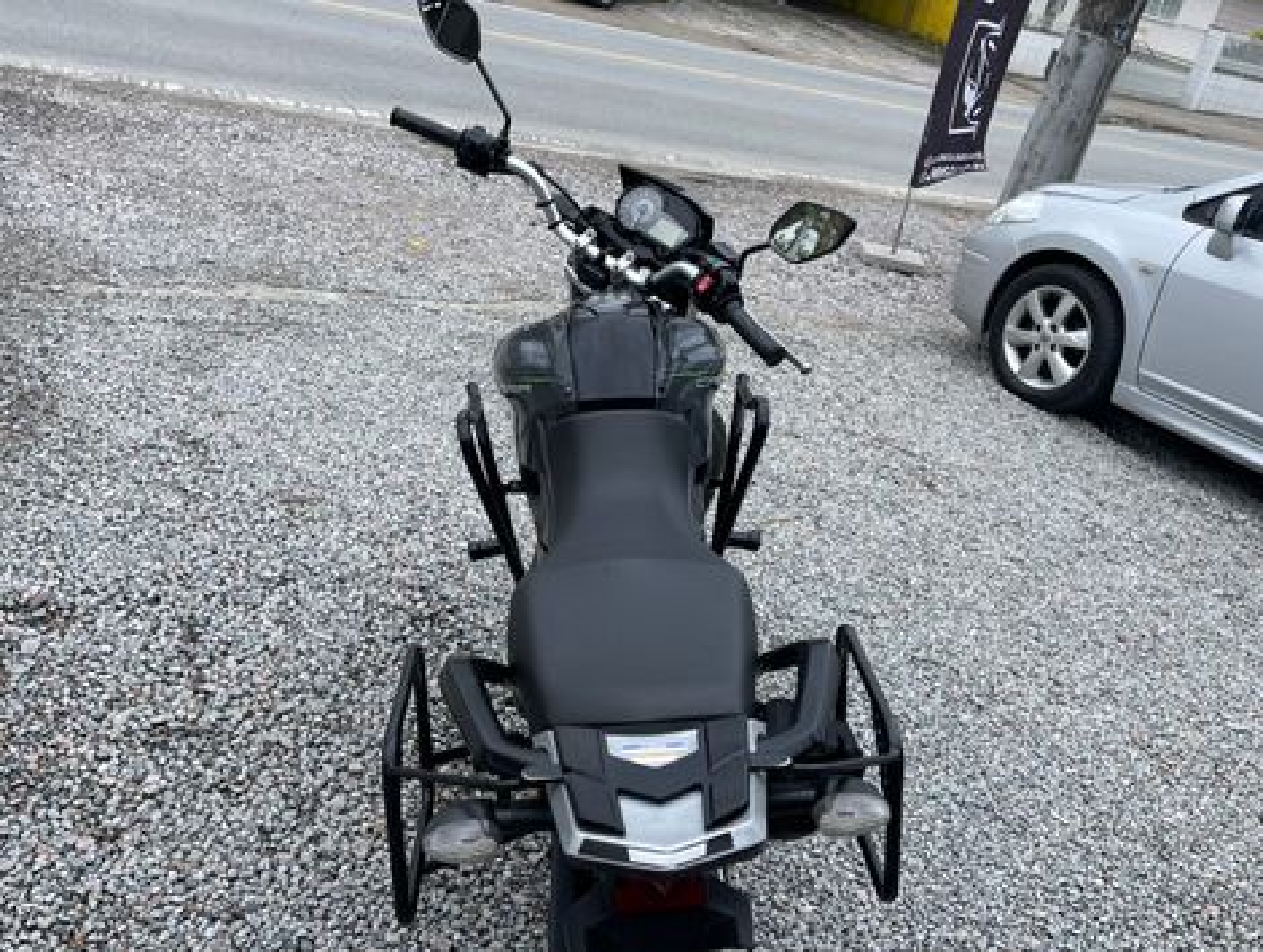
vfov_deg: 55.0
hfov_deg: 69.3
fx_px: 914
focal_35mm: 25
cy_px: 476
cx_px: 632
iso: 32
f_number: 1.6
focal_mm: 5.1
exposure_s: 1/867
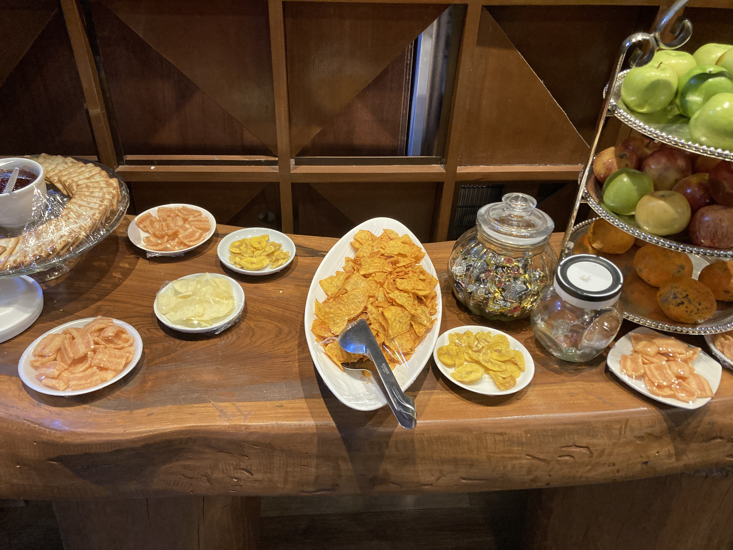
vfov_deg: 49.7
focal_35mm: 28
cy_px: 275
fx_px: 593
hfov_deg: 63.4
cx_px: 366
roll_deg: -2.1
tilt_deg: -36.7
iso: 200
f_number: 1.8
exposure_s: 1/50
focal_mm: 3.99
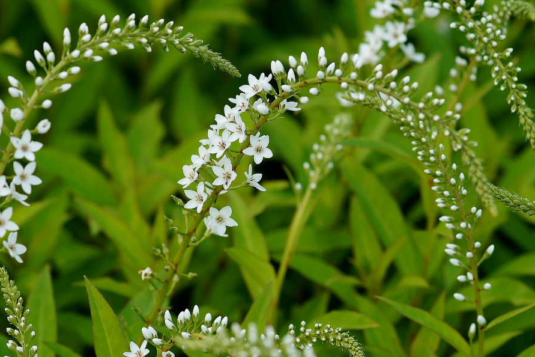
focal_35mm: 202
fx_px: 3002
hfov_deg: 10.2
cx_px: 229
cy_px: 180
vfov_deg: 6.8
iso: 100
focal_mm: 100
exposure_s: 1/200
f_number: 5
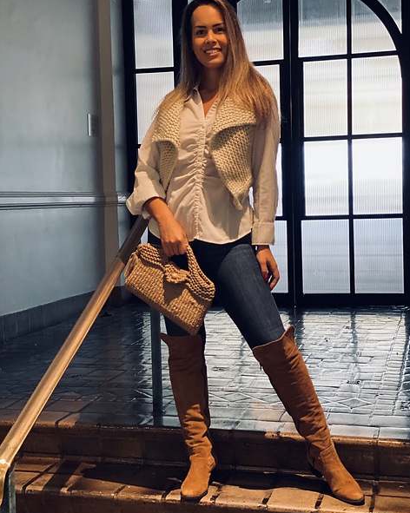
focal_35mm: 55
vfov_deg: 34.2
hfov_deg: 27.6
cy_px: 248
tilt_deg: -2.3
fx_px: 835
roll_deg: +1.4
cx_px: 208
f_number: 2
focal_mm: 6
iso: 400
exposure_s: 1/24
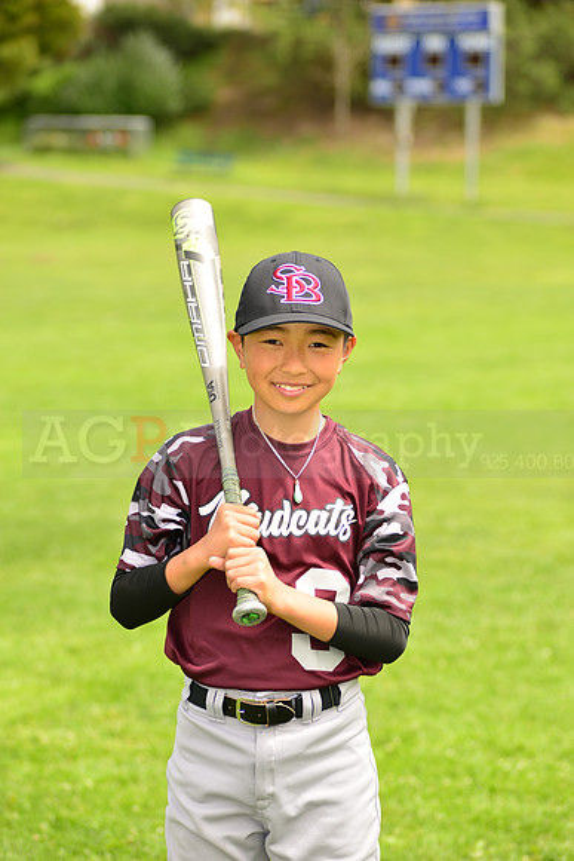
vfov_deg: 17.6
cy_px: 430
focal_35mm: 116
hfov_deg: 11.8
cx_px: 287
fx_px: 2772
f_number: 5
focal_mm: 116
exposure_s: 1/250
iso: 100
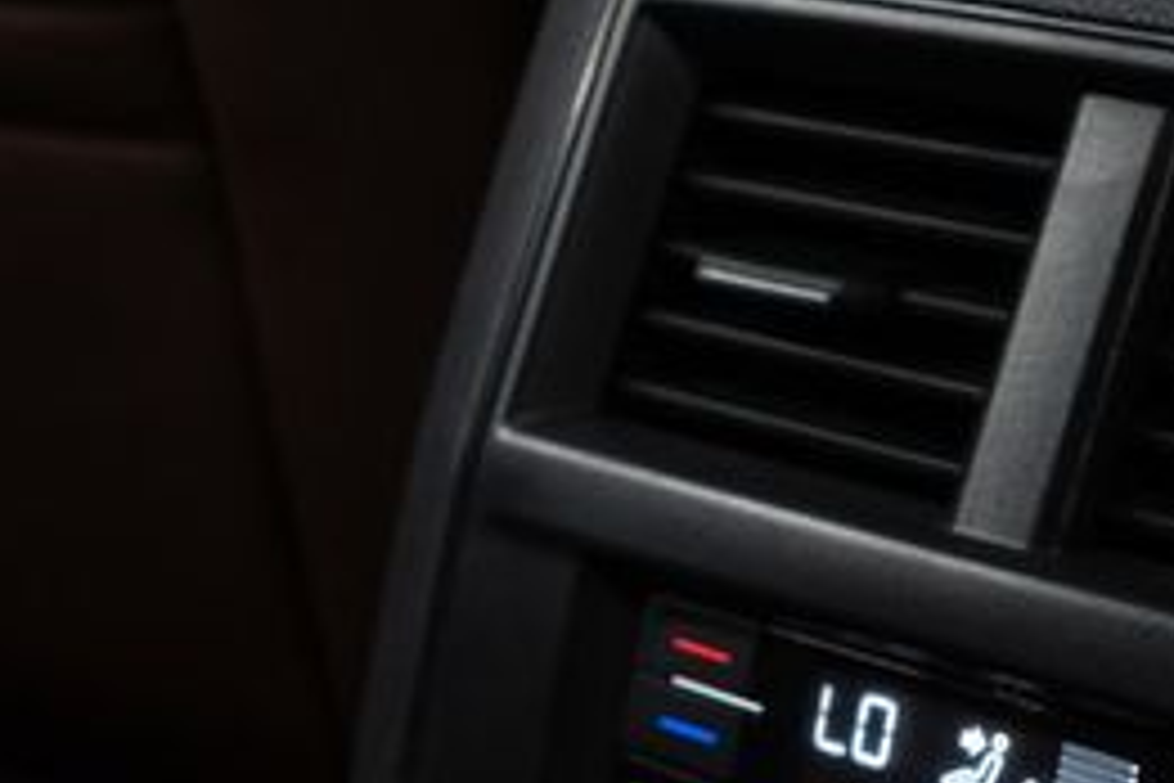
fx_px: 3359
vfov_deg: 13.2
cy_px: 668
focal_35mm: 103
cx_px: 1062
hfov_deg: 19.5
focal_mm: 28
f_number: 3.2
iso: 640
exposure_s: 1/40
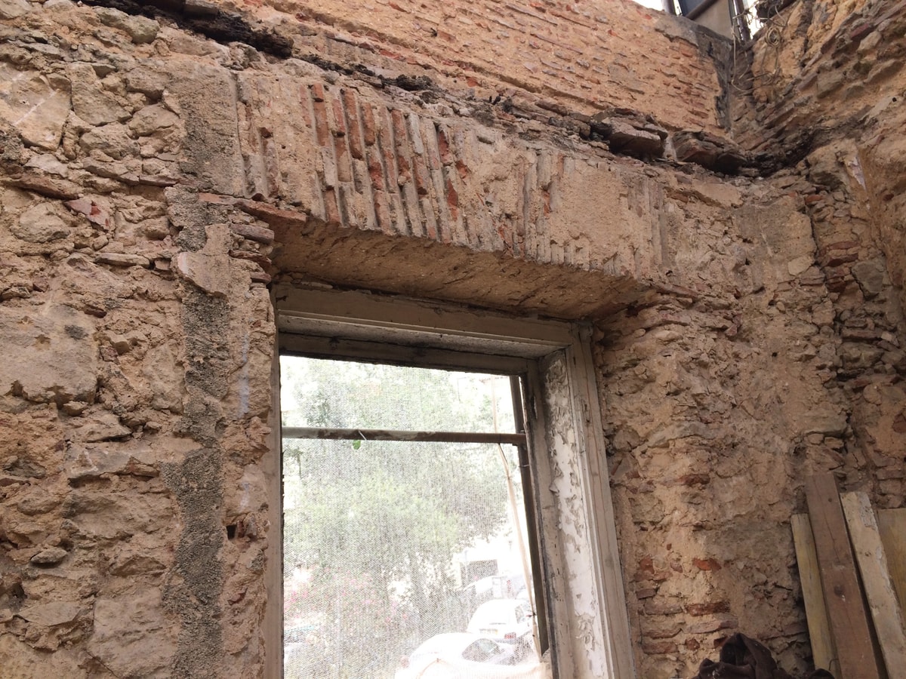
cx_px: 453
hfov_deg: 61.7
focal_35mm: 29
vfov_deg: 48.2
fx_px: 759
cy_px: 340
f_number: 2.2
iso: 32
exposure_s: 1/483
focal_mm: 4.15
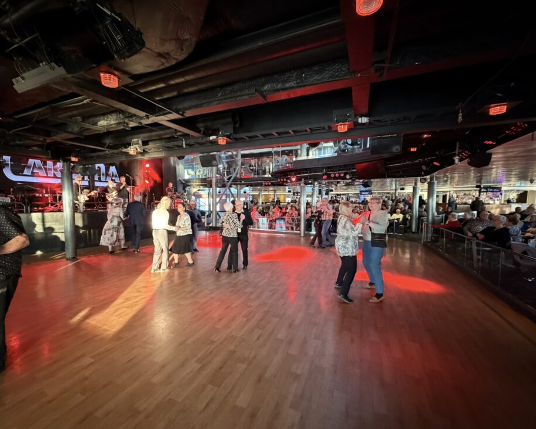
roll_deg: -0.2
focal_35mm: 15
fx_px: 238
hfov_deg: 96.7
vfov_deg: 84.0
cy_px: 217
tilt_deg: -4.0
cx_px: 255
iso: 1250
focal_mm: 2.22
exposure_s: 1/58
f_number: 2.2
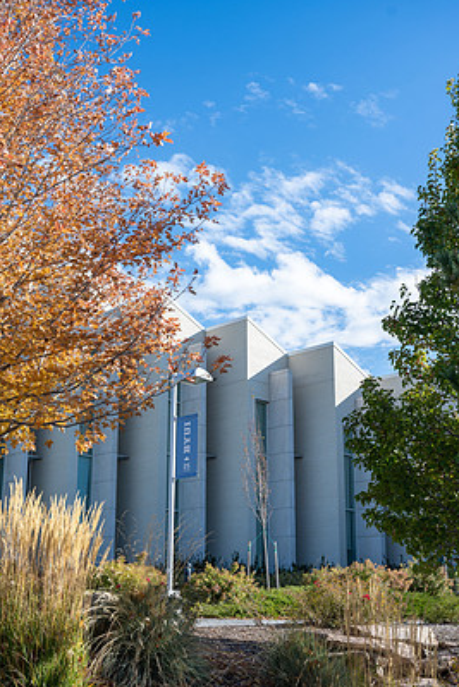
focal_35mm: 45
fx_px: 860
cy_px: 376
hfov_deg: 29.9
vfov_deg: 43.5
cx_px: 248
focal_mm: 40
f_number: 5.6
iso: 100
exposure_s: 1/640
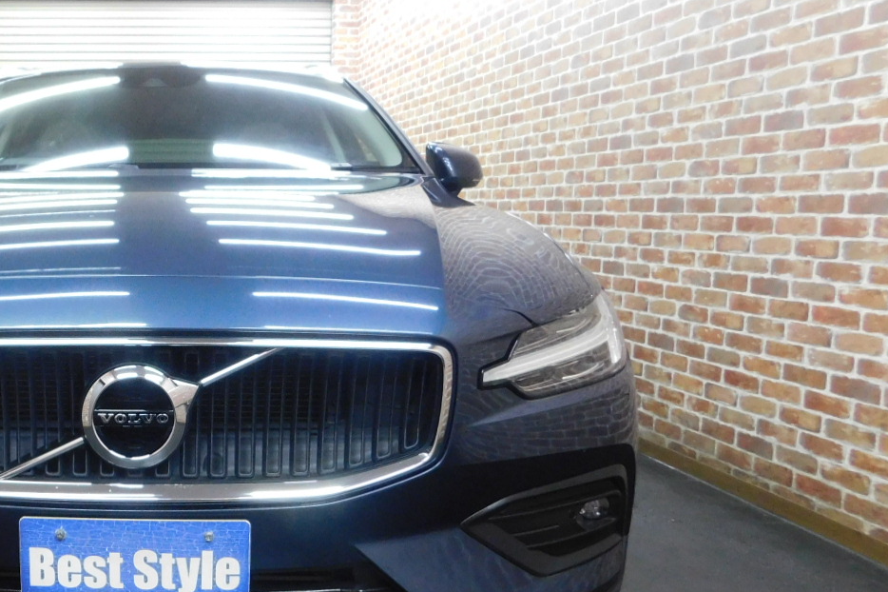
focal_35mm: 41
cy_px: 357
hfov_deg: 44.3
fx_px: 1011
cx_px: 137
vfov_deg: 32.5
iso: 400
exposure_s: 1/30
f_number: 3
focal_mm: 4
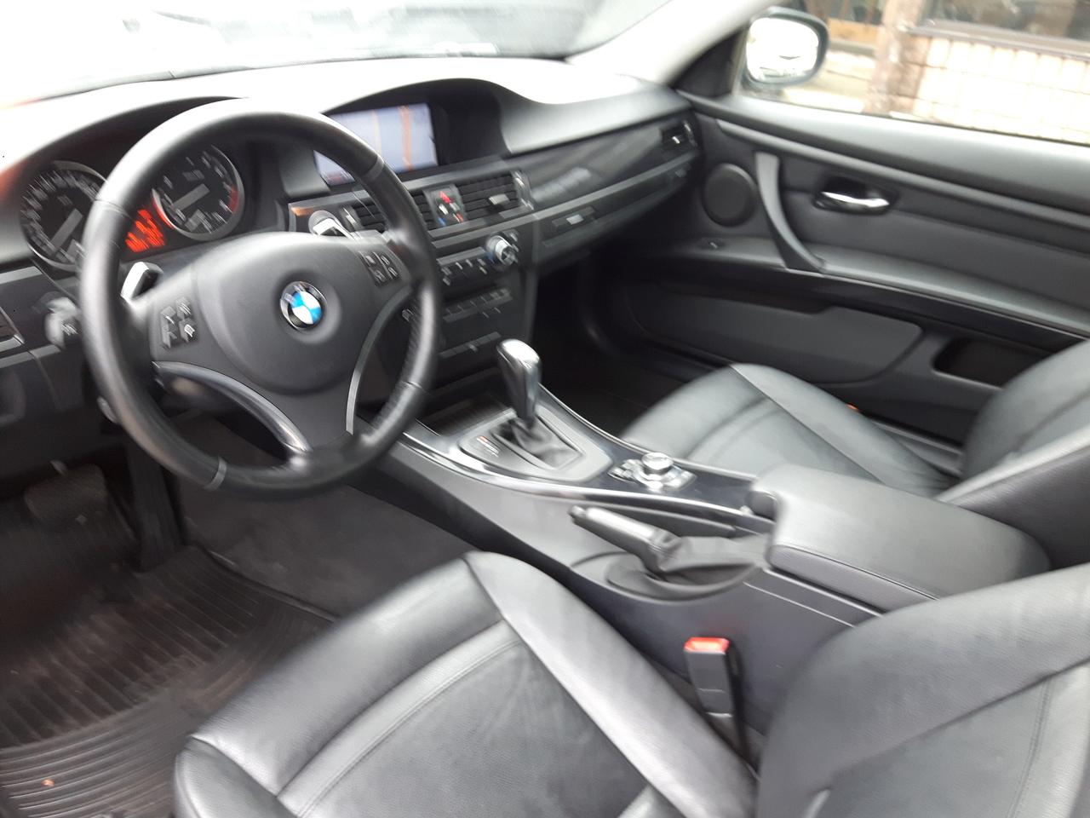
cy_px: 409
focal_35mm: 31
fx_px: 976
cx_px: 545
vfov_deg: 45.4
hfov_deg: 58.4
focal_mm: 3.7
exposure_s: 1/33
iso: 100
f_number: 1.9
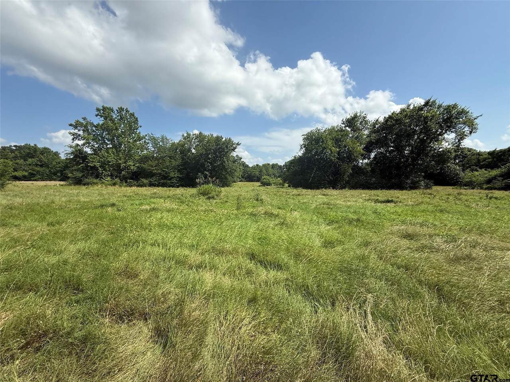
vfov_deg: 85.7
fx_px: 206
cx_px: 255
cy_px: 191
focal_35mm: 14
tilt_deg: -2.9
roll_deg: +2.2
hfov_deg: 102.1
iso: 50
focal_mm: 2.22
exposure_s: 1/1961
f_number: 2.2
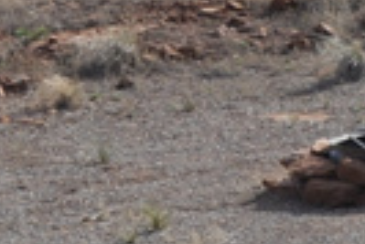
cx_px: 1383
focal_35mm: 288
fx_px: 2922
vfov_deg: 4.8
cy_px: -49
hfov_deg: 6.1
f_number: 10
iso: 200
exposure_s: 1/400
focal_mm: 25
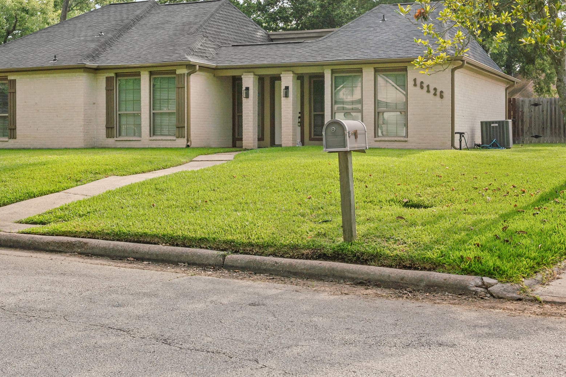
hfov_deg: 40.3
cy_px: 149
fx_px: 770
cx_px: 255
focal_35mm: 49
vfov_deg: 27.5
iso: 200
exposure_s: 1/800
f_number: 11
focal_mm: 35
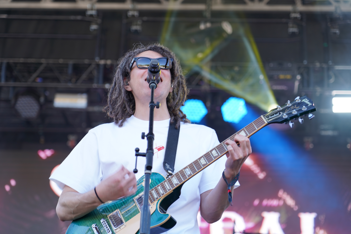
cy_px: 117
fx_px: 1024
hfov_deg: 19.5
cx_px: 176
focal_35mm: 105
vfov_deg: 13.0
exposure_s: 1/125
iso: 200
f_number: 4
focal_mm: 105
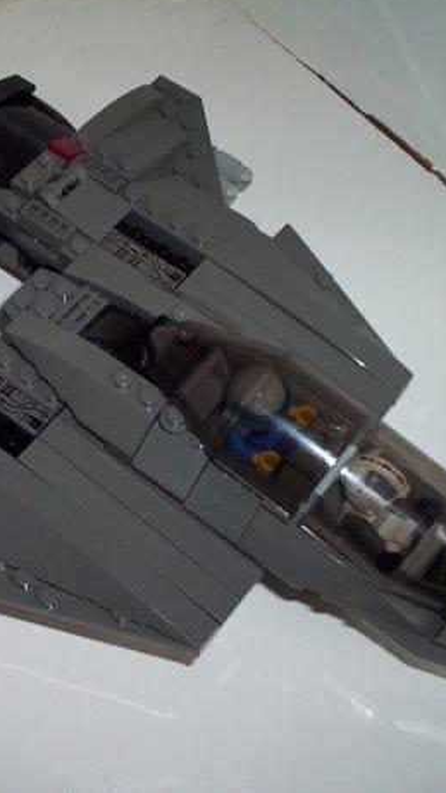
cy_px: 392
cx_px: 87
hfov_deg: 21.2
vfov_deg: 37.2
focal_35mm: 56
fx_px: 1176
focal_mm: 4.99
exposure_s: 1/60
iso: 140
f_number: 4.5
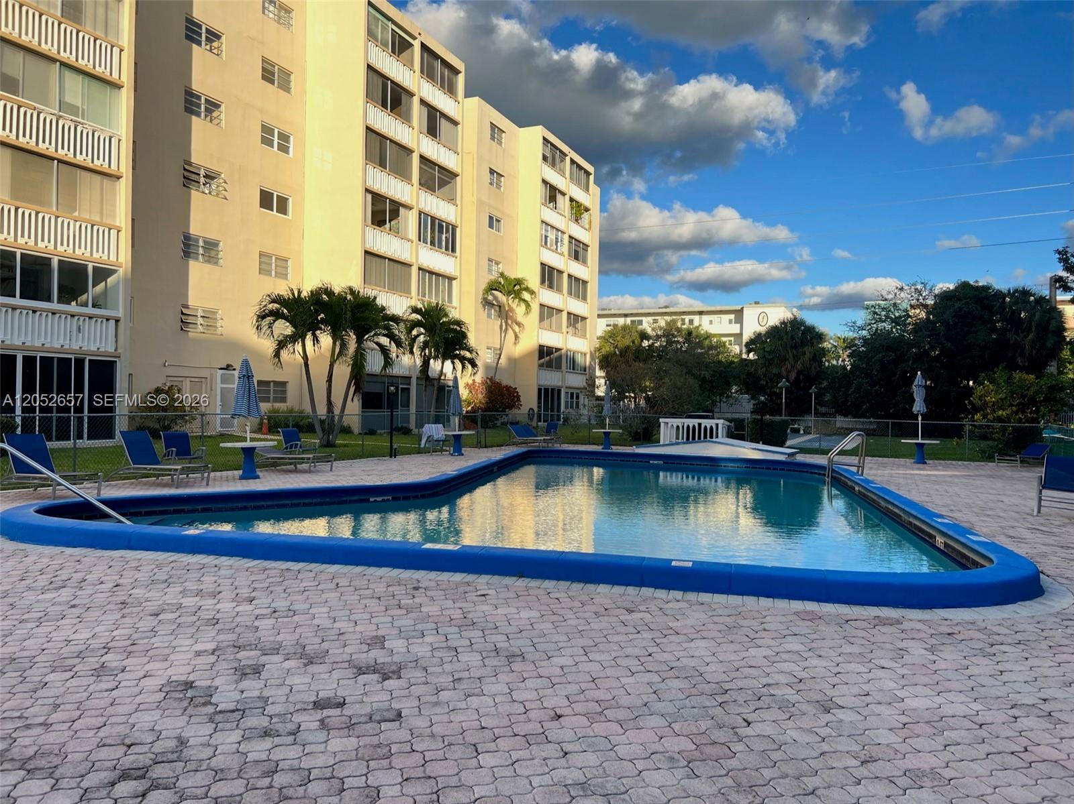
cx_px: 537
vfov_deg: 53.0
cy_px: 402
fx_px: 806
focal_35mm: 26
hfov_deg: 67.3
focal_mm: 5.7
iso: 50
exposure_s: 1/866
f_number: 1.5
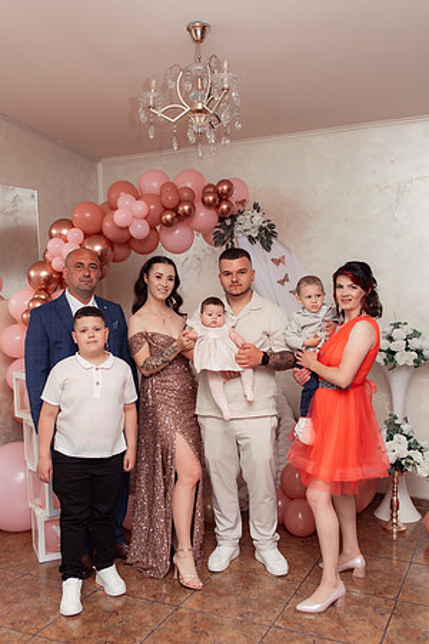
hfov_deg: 37.9
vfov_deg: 54.4
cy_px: 322
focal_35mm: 35
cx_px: 214
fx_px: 626
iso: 1000
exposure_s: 1/200
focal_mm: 35
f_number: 2.8
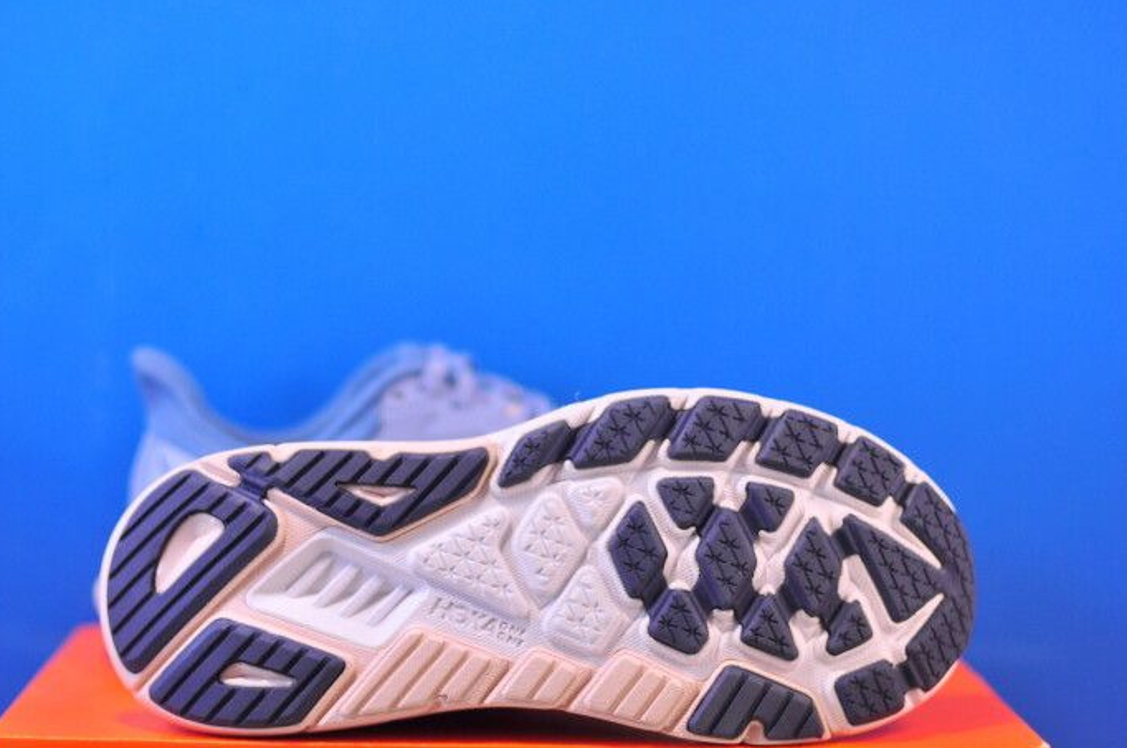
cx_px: 512
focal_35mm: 88
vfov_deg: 15.5
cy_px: 397
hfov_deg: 23.1
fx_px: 2752
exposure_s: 1/320
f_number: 2
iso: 250
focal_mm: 50
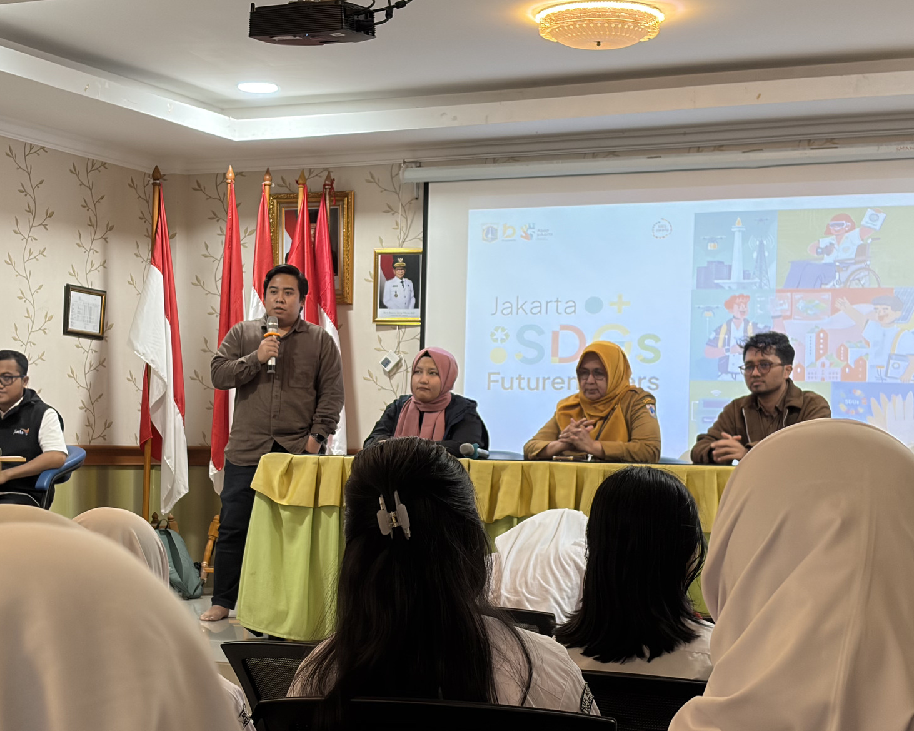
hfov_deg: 27.1
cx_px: 376
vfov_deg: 21.8
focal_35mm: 70
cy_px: 433
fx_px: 1893
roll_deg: -0.5
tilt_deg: +0.5
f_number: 1.6
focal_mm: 5.96
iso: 125
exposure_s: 1/50
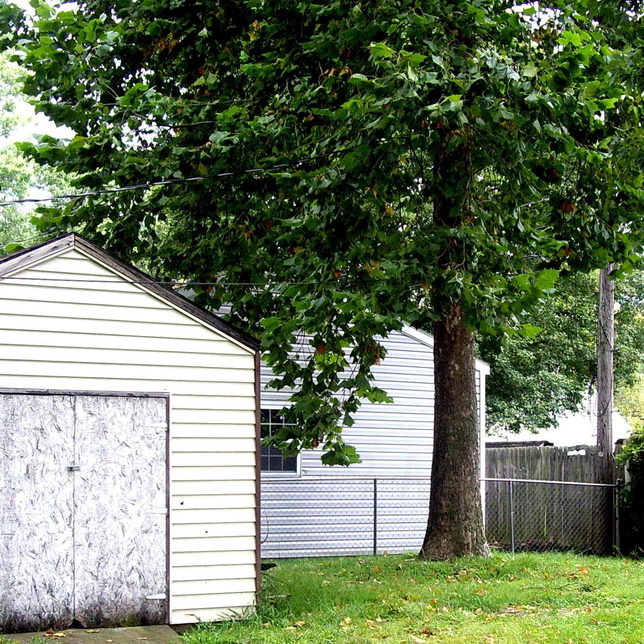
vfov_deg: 23.8
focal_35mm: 72
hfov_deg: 23.9
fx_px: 1515
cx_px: 409
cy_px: 477
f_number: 2.8
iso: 100
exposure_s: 1/100
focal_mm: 7.9
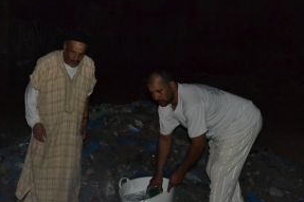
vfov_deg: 15.5
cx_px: 57
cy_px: 184
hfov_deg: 23.0
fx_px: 734
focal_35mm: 87
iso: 3200
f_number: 4.2
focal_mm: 26
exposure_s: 1/60
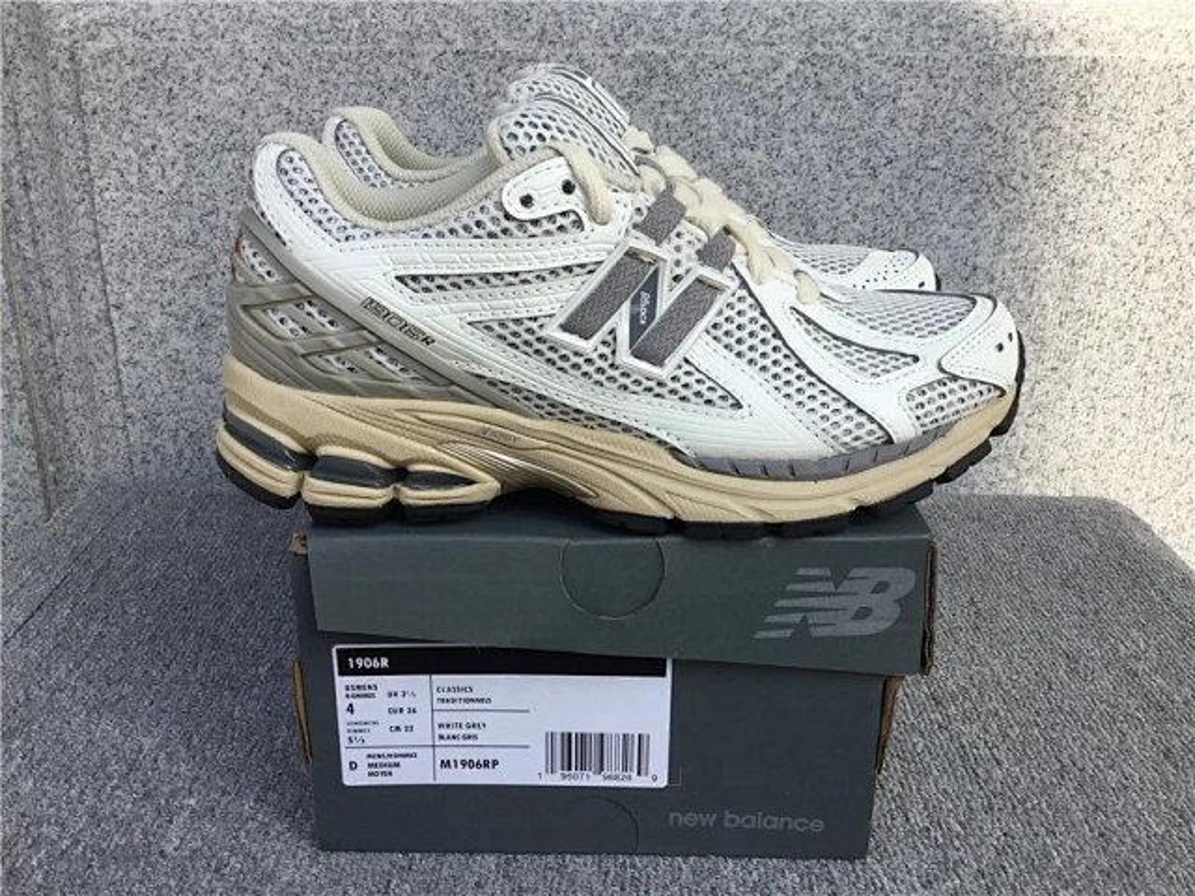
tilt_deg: -20.9
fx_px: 1070
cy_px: 448
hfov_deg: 58.4
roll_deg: -0.2
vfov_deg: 45.4
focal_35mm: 31
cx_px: 598
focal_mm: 3.3
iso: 25
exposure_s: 1/840
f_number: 2.4
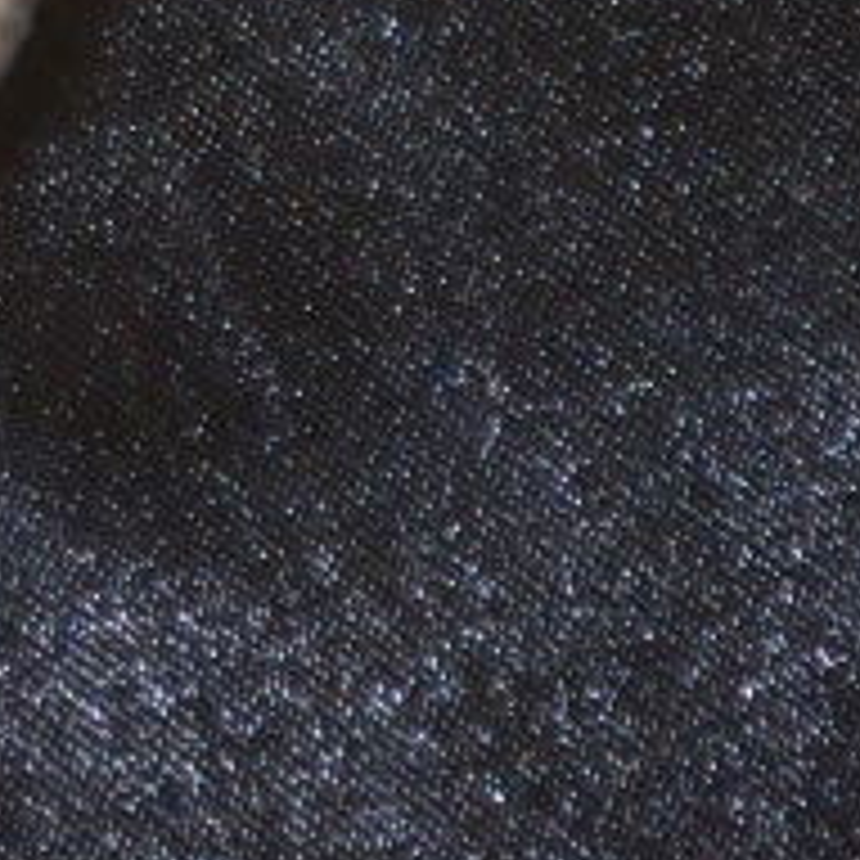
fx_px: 12330
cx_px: -995
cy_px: -583
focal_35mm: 439
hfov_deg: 3.9
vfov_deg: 4.0
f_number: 5.6
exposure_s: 1/30
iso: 2200
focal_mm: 55
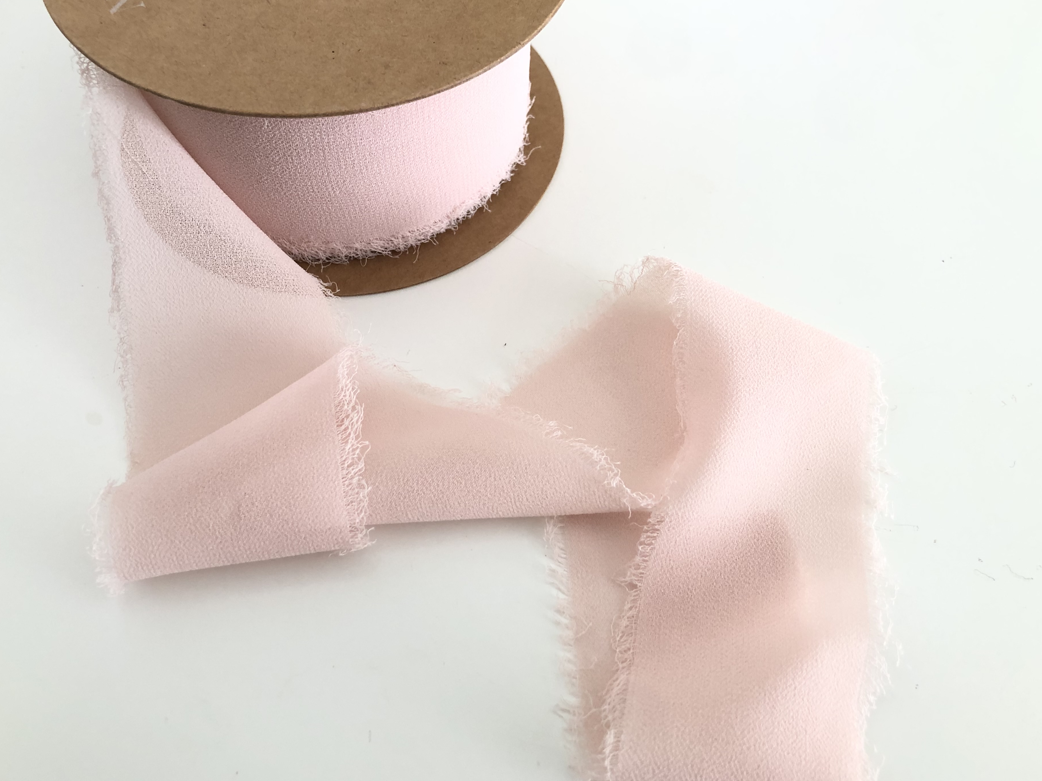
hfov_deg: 58.3
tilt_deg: -59.4
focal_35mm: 31
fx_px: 933
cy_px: 396
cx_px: 491
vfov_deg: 45.4
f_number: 1.8
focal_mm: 4
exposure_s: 1/30
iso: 32
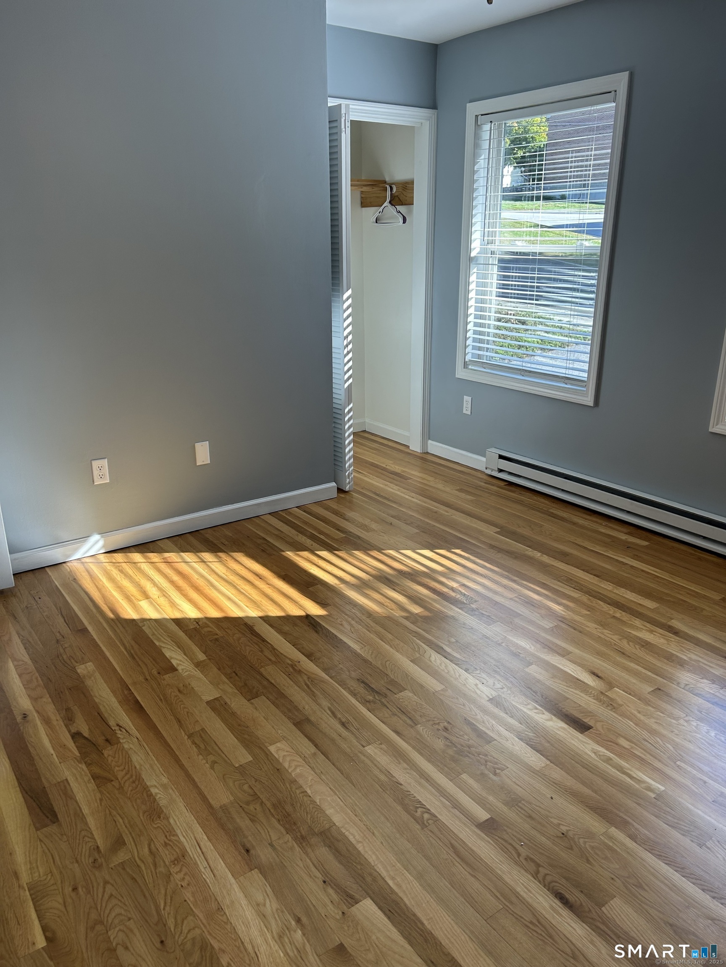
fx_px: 727
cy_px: 484
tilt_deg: -19.8
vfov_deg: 67.3
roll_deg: -0.3
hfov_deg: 53.1
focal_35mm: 26
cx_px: 363
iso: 40
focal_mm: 5.7
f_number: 1.5
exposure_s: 1/192
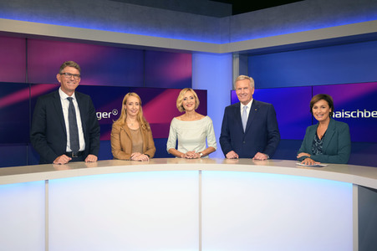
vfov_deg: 39.9
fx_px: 345
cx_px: 188
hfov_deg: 57.3
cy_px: 126
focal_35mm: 33
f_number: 4.5
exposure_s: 1/125
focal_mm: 33
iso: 1600
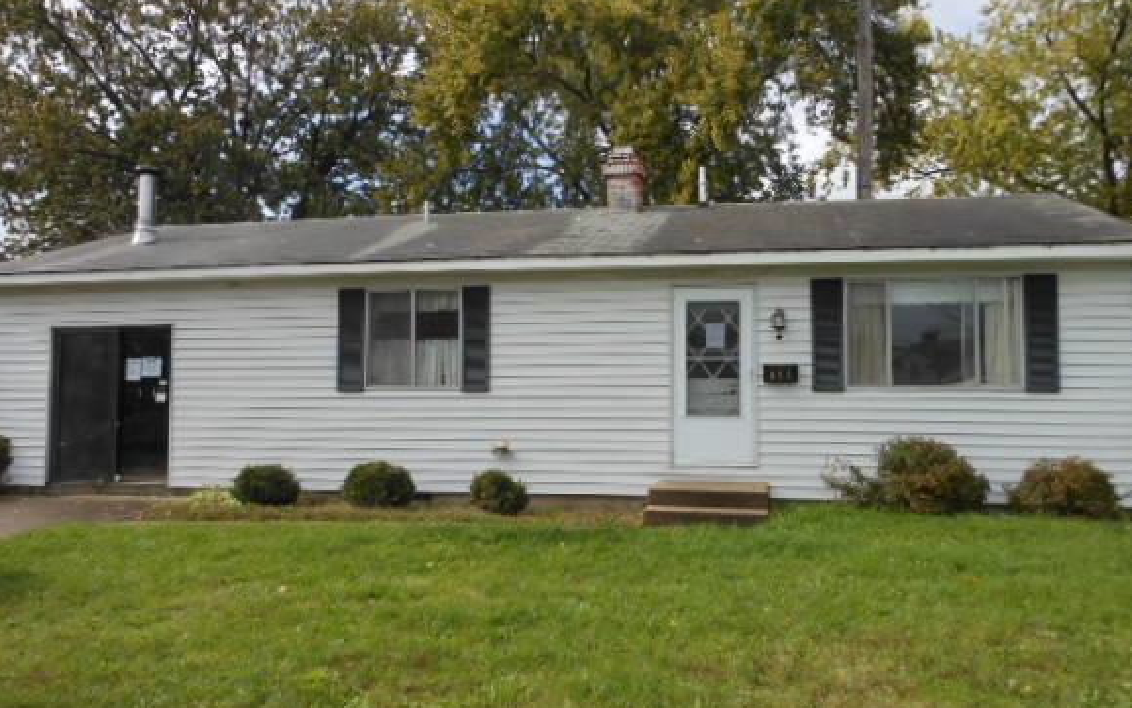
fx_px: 1018
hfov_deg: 58.1
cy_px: 356
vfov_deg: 38.3
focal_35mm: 33
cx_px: 564
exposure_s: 1/640
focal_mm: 5
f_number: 3.7
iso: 80
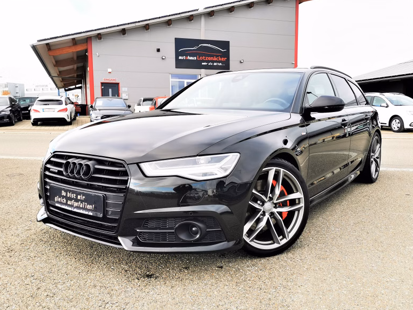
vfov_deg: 45.5
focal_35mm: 31
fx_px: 370
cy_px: 154
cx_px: 207
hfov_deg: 58.3
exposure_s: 1/835
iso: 50
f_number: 1.8
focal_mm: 5.58
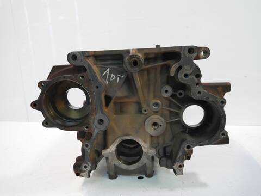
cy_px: 98
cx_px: 130
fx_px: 226
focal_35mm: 30
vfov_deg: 46.8
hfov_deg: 60.0
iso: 1600
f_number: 3.5
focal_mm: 15
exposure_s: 1/125
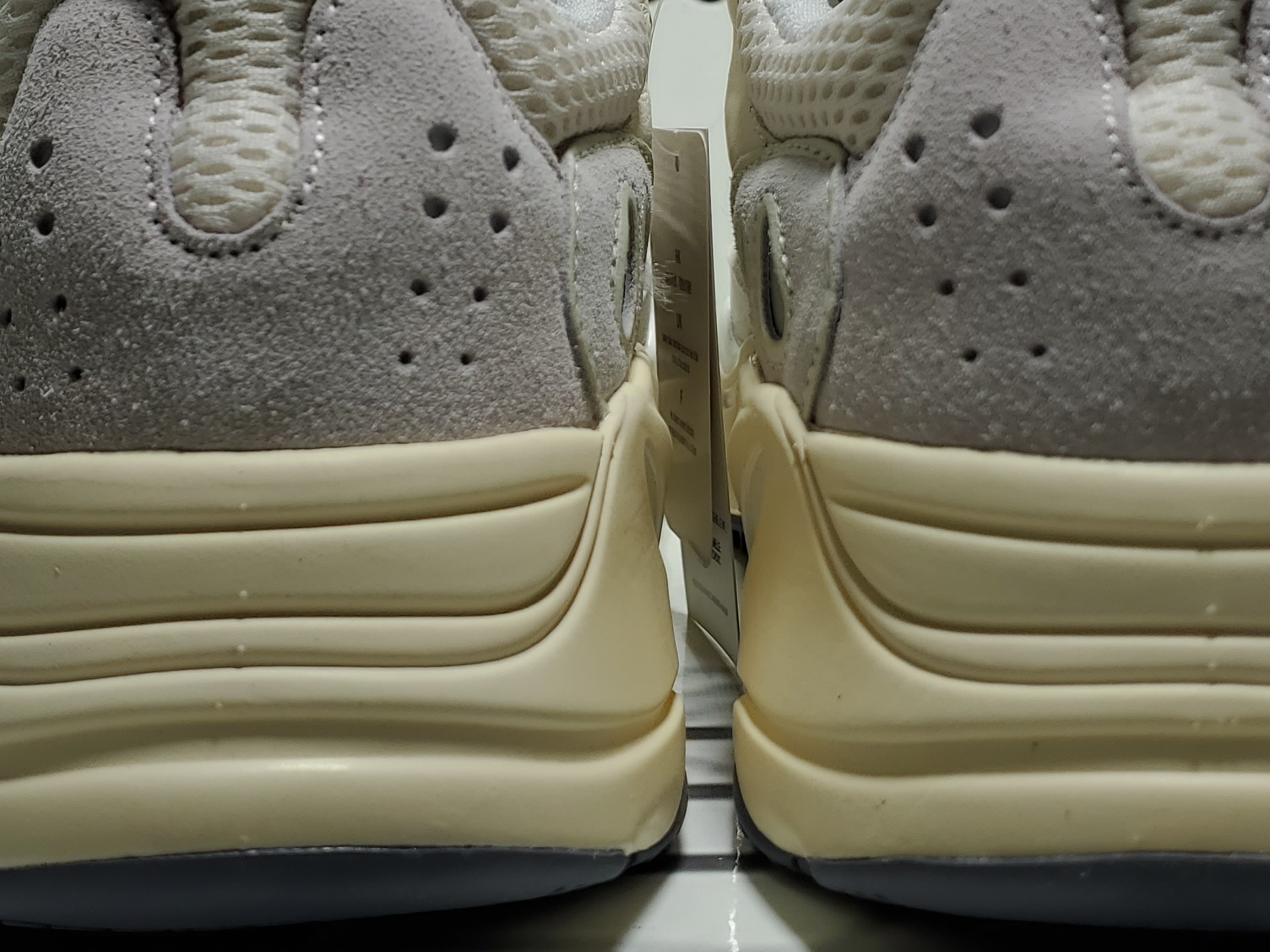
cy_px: 144
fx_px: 2055
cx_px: 611
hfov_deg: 34.3
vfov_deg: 25.5
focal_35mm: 56
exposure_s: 1/697
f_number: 1.5
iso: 50
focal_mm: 4.3
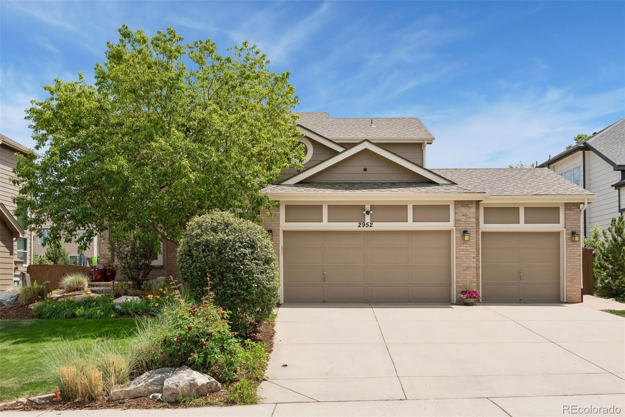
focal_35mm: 32
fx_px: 555
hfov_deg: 58.7
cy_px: 208
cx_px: 312
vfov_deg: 41.1
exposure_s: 1/800
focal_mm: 32
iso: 400
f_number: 9
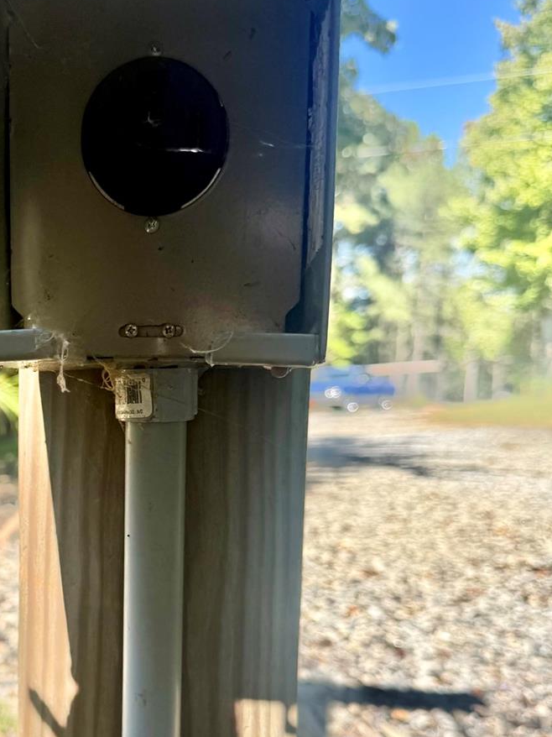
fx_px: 893
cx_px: 91
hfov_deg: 33.1
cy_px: 511
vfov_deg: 43.9
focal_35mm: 42
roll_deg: -1.4
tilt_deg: -5.9
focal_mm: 6.76
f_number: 1.78
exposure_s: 1/2169
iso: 80
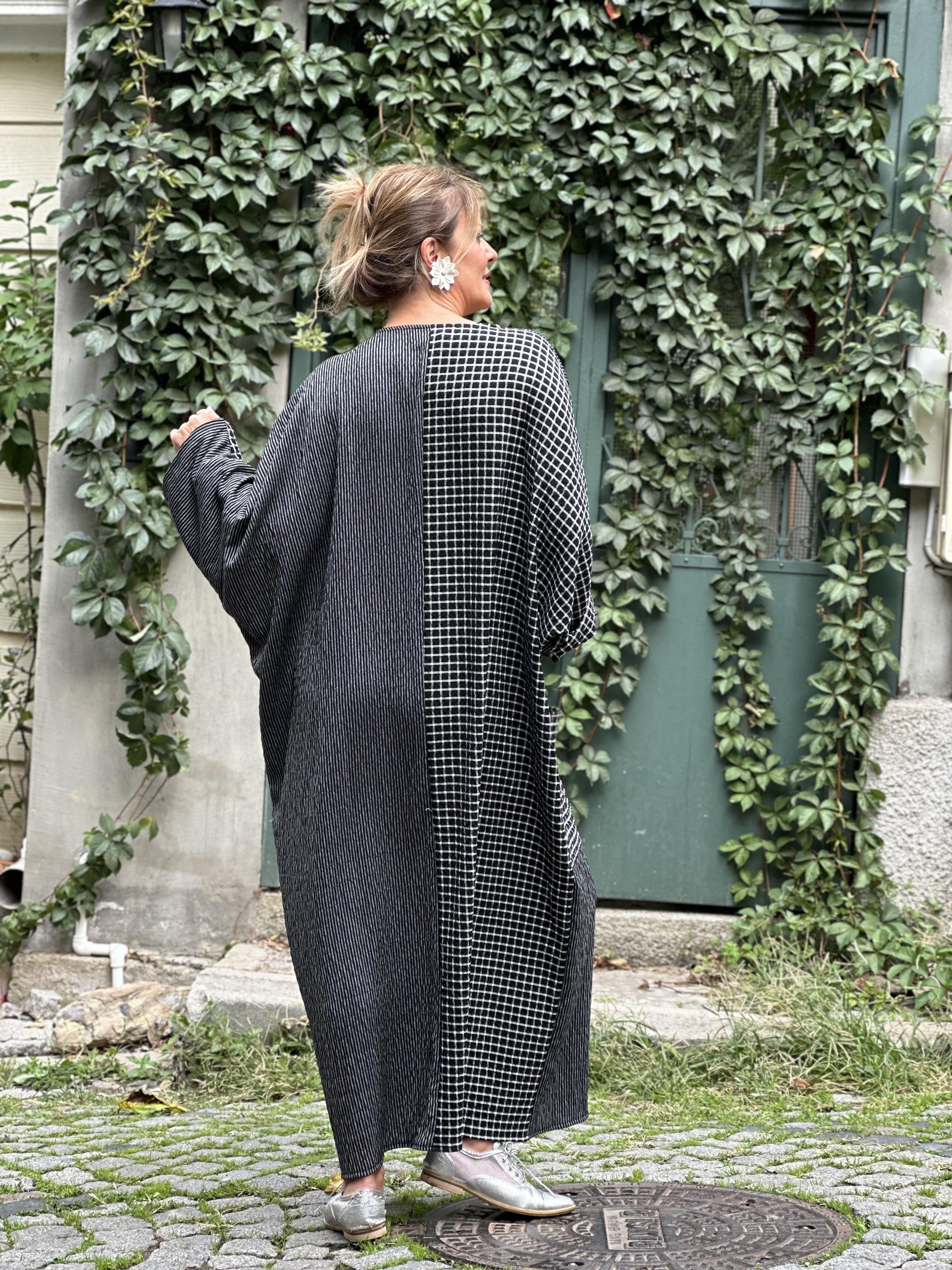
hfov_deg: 19.1
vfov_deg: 25.3
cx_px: 476
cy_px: 635
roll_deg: -4.6
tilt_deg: -1.0
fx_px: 2824
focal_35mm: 77
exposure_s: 1/121
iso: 50
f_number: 2.8
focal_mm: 9
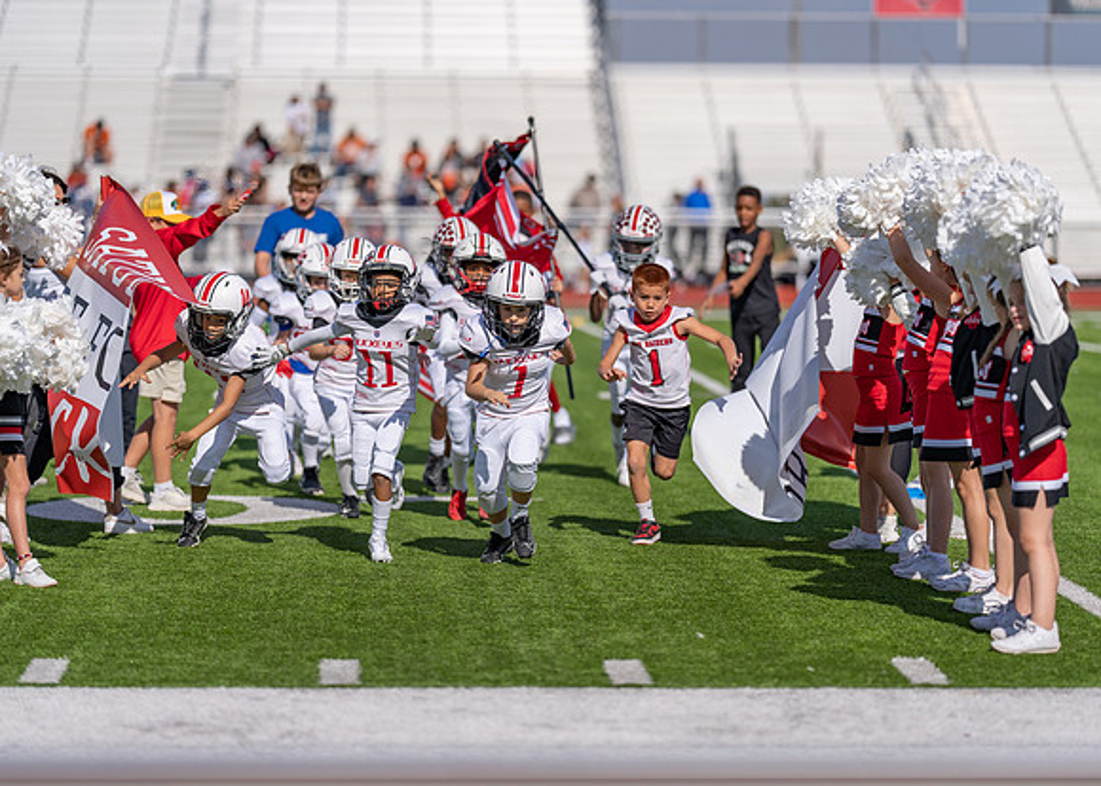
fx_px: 4422
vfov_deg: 10.2
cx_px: 550
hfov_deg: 14.2
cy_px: 393
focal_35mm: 141
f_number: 1.8
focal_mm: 135
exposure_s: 1/12800
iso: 100
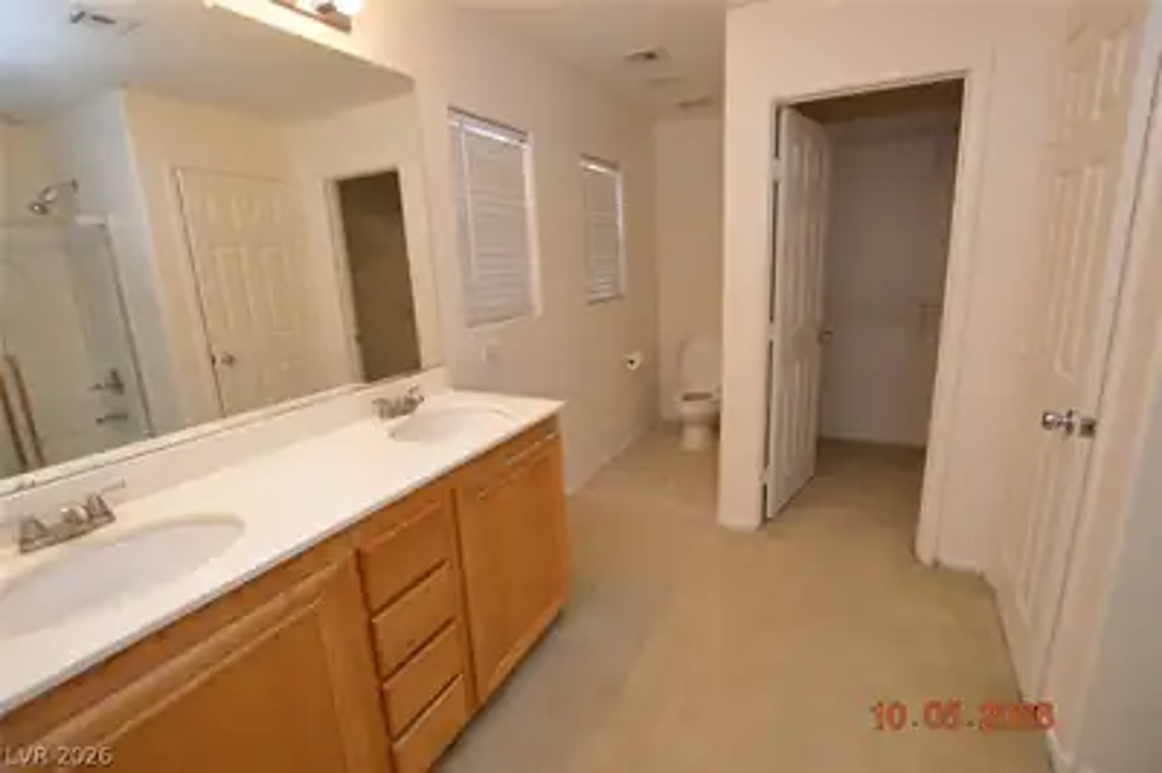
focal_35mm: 15
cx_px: 581
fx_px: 484
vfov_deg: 77.2
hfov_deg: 100.4
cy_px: 386
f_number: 4
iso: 400
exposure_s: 1/60
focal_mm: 10
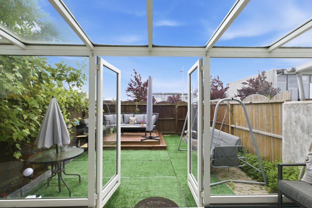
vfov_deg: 77.3
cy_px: 104
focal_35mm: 15
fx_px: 130
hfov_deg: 100.4
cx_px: 156
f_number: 8
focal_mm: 10
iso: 200
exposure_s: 1/100
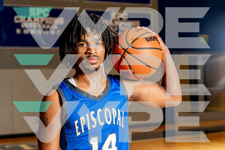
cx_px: 112
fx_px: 438
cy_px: 75
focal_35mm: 70
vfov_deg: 19.5
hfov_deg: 28.8
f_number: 4
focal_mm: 70
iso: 250
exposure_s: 1/250
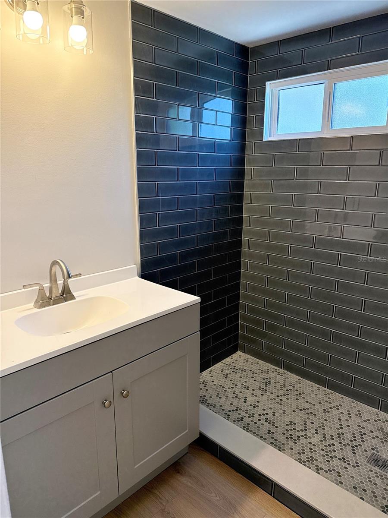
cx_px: 194
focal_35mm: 24
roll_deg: -1.7
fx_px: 359
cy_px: 259
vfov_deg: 71.6
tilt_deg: -14.6
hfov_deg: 56.8
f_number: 1.78
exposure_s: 1/240
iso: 200
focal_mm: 6.76
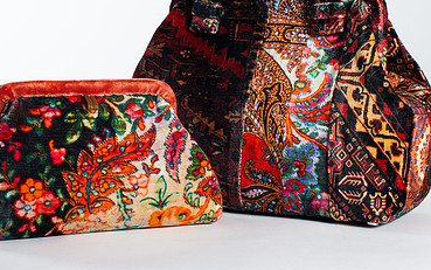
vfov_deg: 13.3
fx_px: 1152
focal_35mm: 98
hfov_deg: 21.2
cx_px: 165
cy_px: 55
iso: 200
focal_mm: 50
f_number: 6.3
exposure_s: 1/200
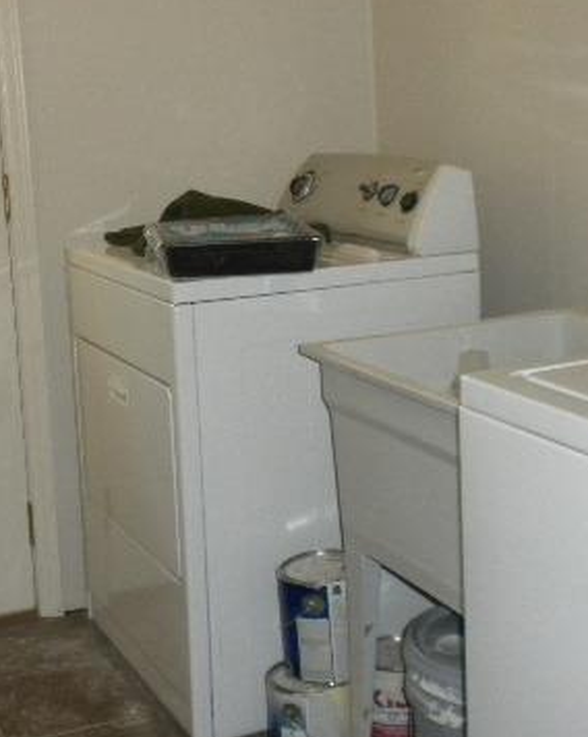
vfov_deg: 29.1
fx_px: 1416
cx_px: 290
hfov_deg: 23.5
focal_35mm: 65
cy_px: 306
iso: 400
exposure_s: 1/30
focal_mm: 6.6
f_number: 3.5
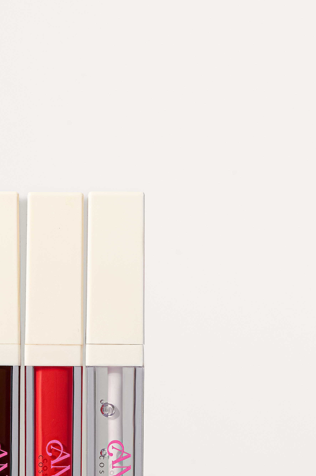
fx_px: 4047
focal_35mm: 307
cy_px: 297
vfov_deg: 6.7
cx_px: -9
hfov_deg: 4.5
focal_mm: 135
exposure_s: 1/60
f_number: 14
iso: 500
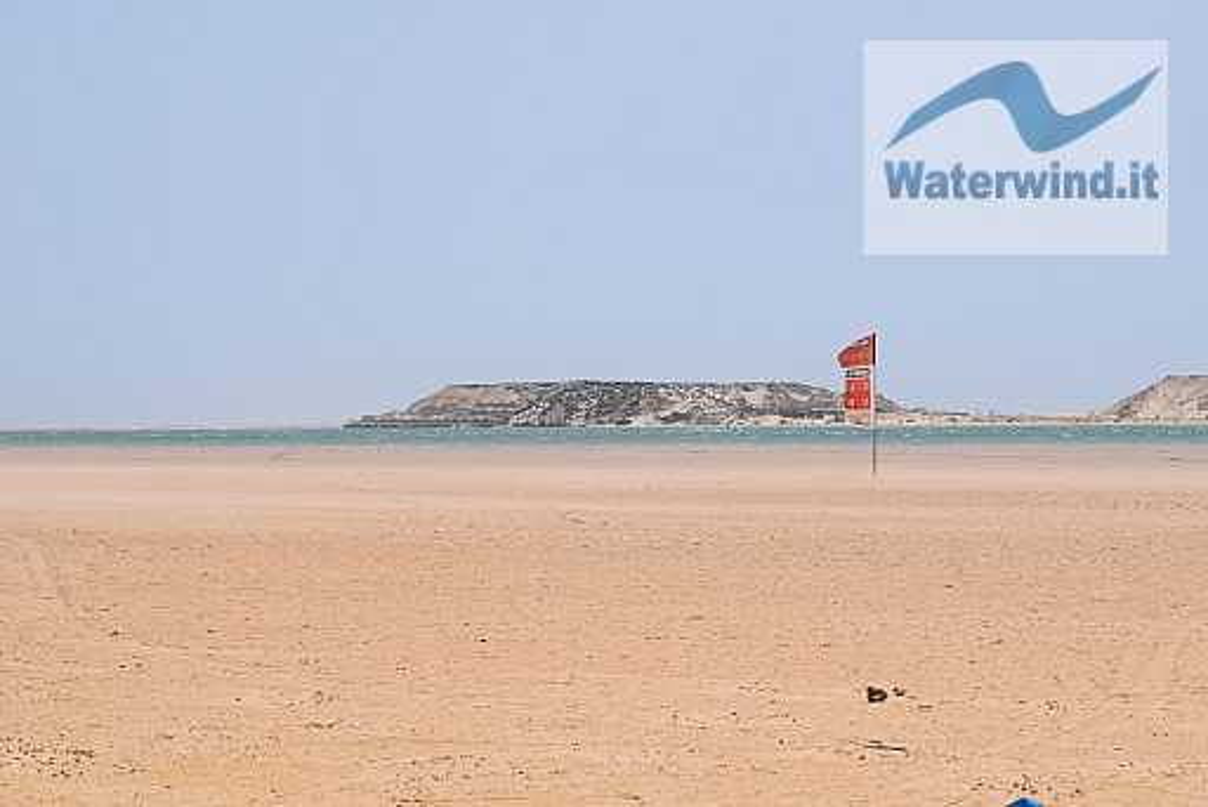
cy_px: 404
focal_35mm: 105
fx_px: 3525
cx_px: 604
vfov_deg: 13.1
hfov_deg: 19.4
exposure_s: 1/640
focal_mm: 70
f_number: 13
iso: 200
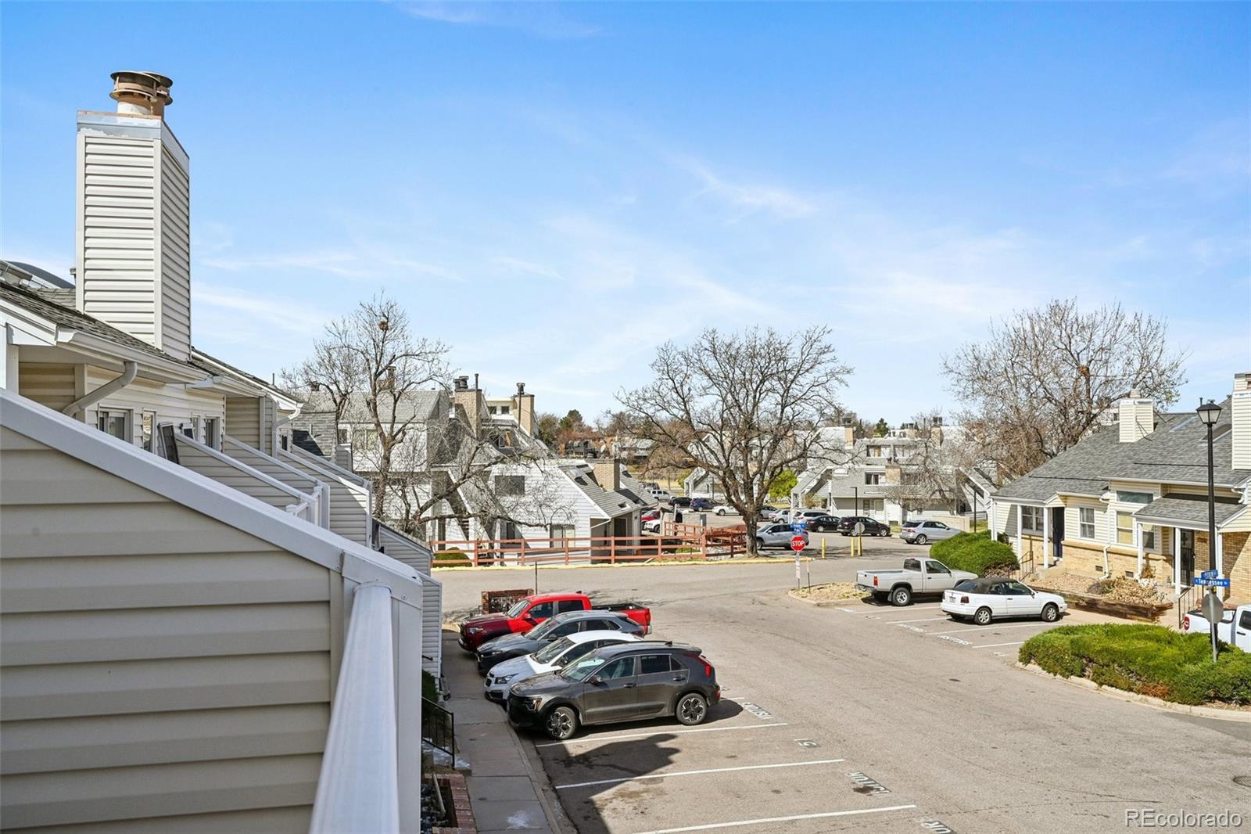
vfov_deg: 47.9
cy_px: 417
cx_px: 626
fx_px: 938
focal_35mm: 27
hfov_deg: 67.4
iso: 400
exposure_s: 1/1250
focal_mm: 27
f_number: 10
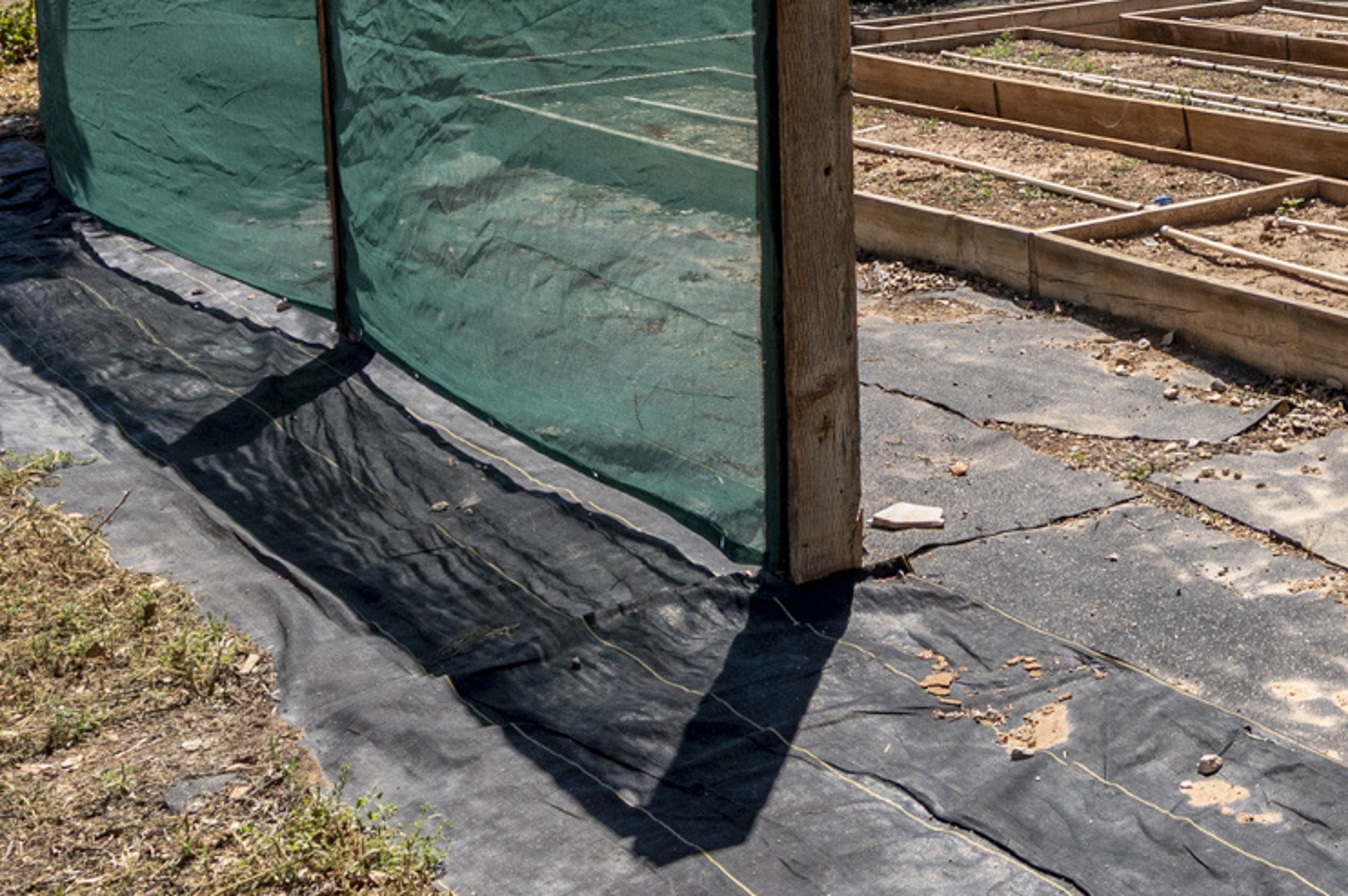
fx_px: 2021
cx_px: 1510
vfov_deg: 23.6
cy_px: -65
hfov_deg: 32.2
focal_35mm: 54
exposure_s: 1/400
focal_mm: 20
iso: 250
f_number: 13
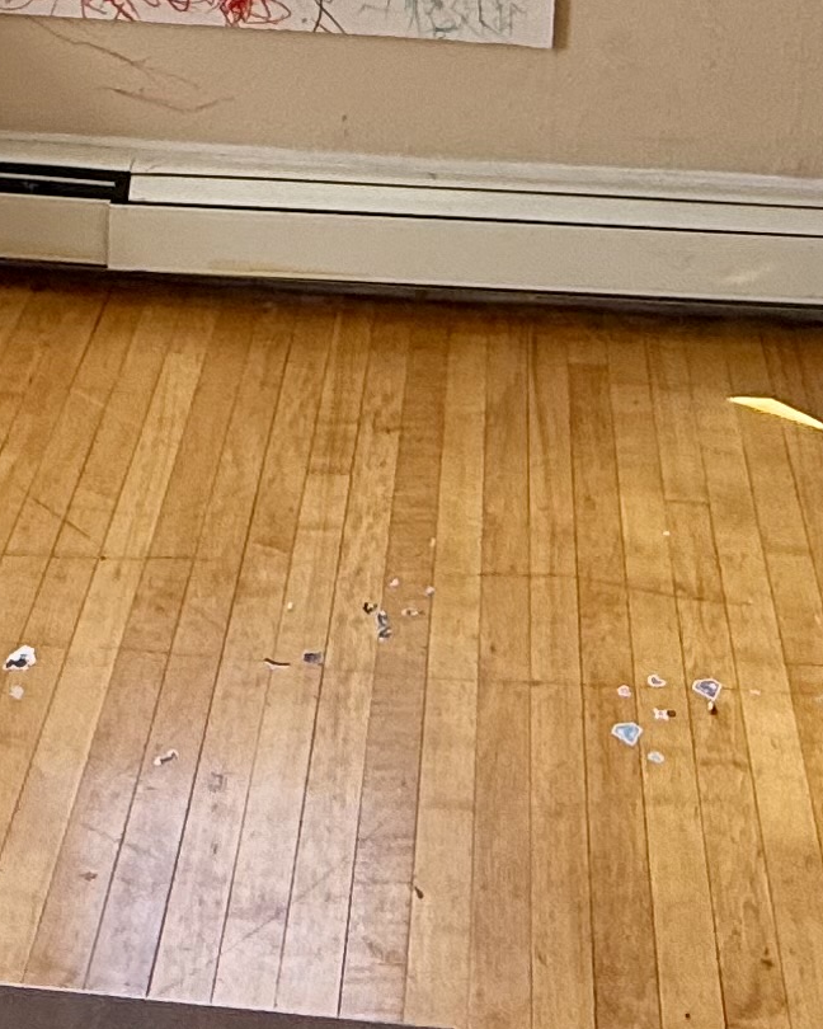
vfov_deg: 23.4
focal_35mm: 68
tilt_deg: -5.6
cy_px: -429
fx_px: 2070
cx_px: 375
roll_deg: -1.1
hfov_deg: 22.5
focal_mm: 2.22
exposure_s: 1/107
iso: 40
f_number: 2.2
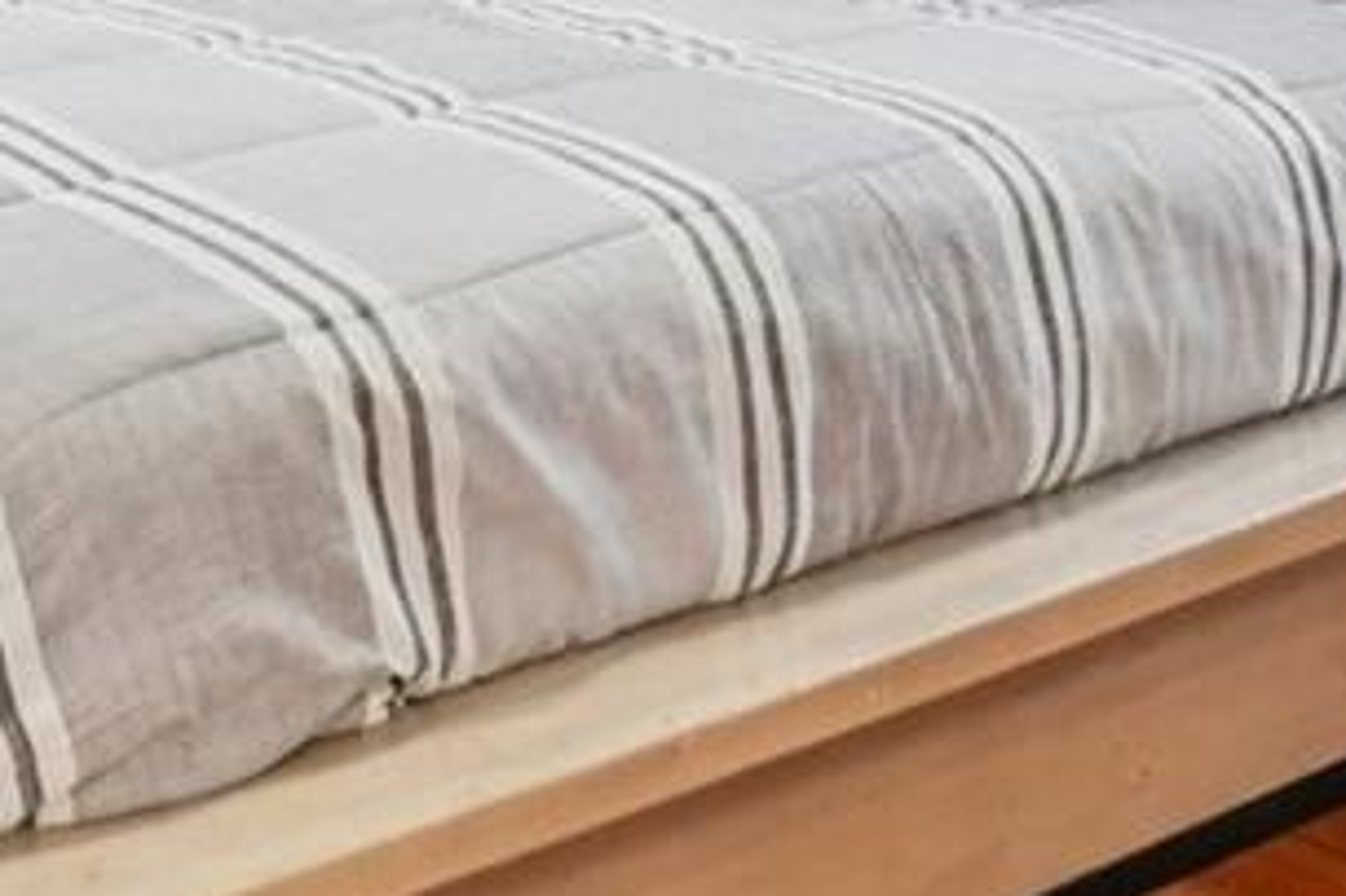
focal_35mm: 87
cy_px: -755
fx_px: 3237
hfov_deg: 22.9
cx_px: 141
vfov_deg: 13.9
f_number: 8
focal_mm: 11
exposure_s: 1/30
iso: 640
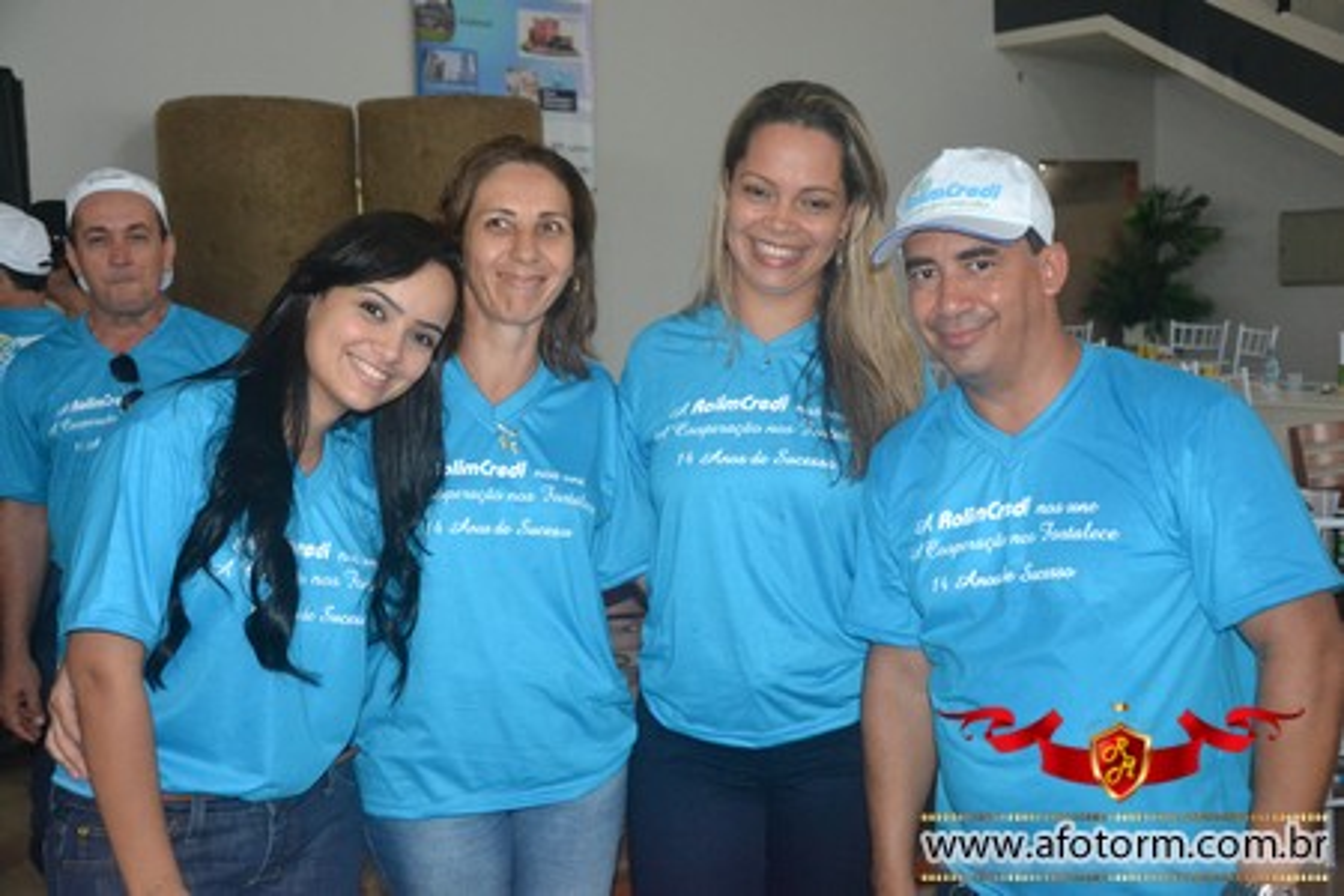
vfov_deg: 31.9
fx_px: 1568
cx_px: 672
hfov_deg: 46.4
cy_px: 448
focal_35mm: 42
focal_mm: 28
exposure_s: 1/60
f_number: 4
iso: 3200
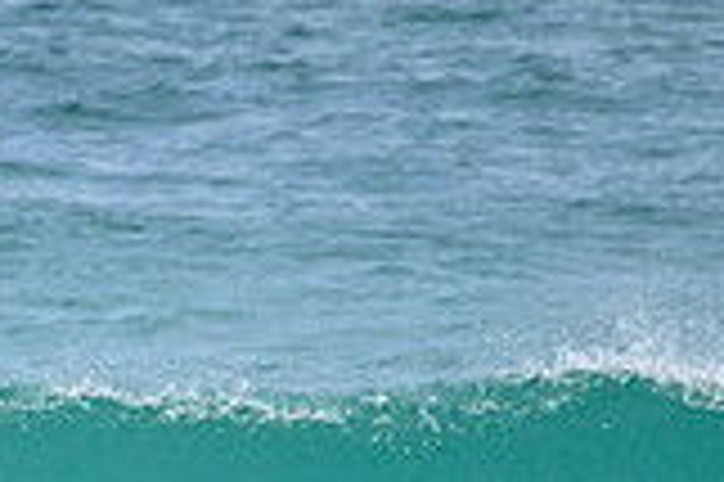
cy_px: 831
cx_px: -193
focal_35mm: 2888
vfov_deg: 0.5
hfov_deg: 0.7
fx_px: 58021
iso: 1000
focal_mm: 800
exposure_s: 1/2000
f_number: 11
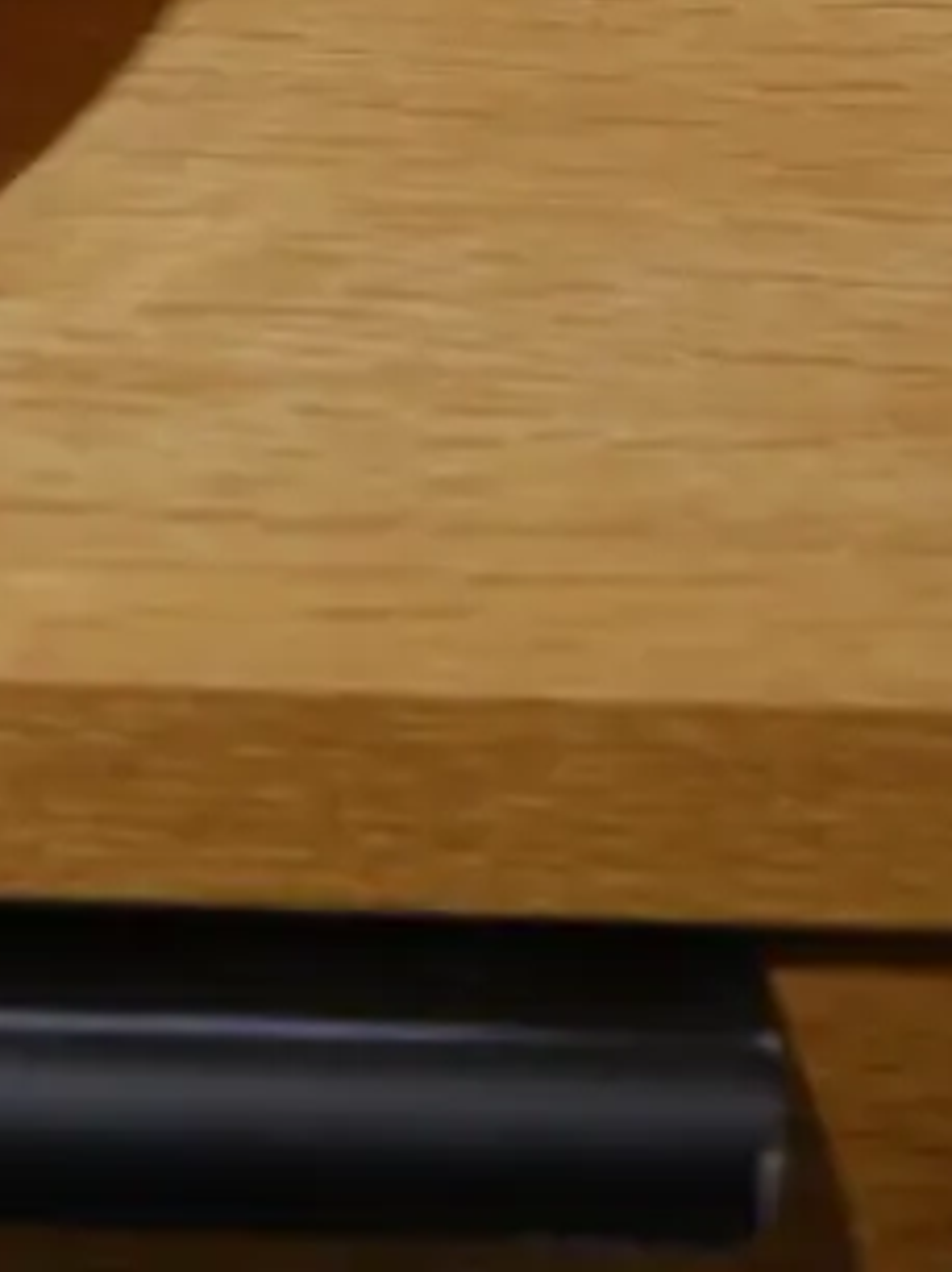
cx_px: -416
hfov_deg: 9.4
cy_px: -852
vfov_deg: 12.0
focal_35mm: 154
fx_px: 5655
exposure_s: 1/60
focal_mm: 23
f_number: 5.1
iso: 640
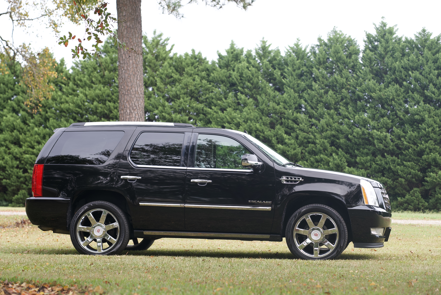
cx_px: 220
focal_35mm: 85
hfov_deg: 23.9
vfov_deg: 16.1
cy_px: 148
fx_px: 1042
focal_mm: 85
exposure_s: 1/200
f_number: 4.5
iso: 160
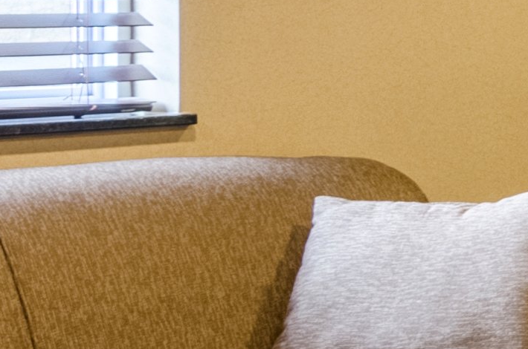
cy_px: -56
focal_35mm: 114
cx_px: 1307
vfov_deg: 11.7
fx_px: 1675
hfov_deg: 13.0
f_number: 8
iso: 320
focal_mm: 11
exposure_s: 1/20
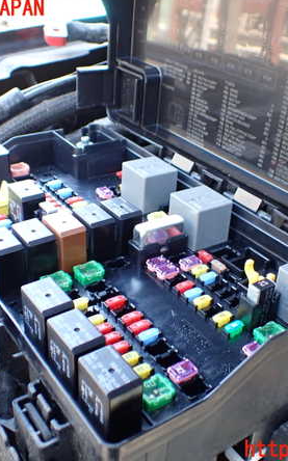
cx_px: 167
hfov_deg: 29.8
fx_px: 541
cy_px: 229
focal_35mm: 43
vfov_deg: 46.2
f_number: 2.3
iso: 320
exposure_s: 1/125
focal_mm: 5.4
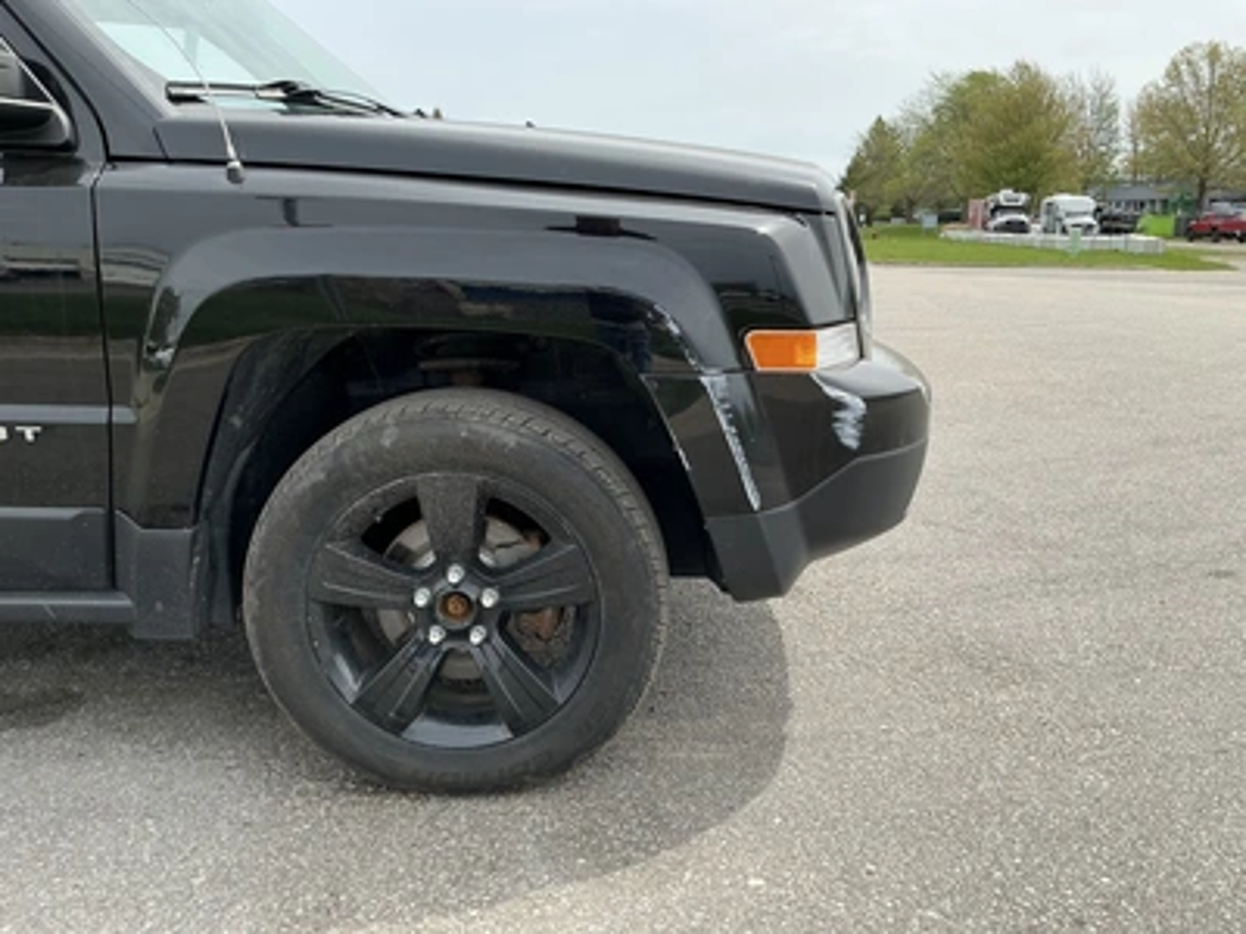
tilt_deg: -11.3
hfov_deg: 63.4
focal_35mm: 28
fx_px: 1008
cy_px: 467
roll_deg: -0.5
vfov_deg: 49.7
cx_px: 623
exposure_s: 1/1098
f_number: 1.8
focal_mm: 3
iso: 25
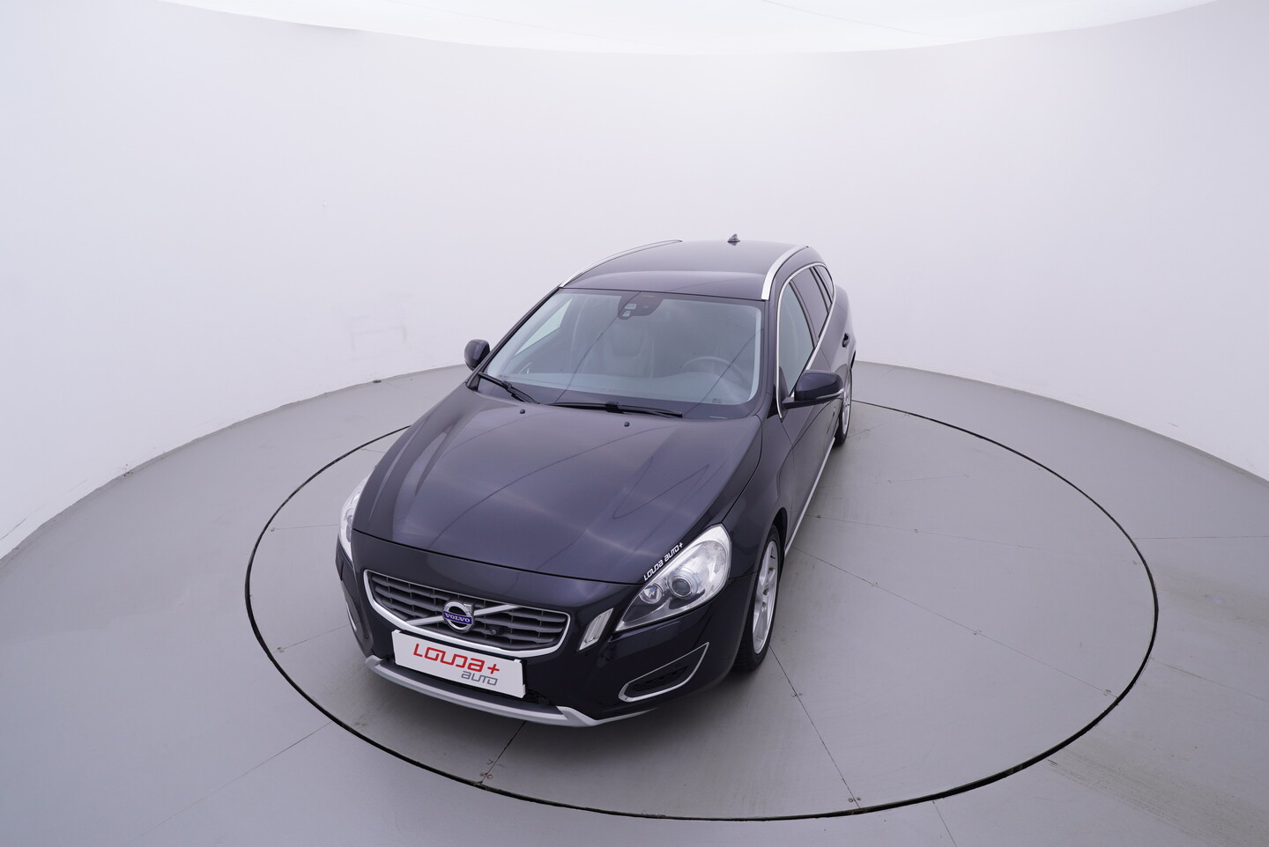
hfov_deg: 77.3
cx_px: 634
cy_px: 424
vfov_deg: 56.2
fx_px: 794
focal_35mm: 22
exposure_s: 1/80
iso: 200
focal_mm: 15
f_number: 5
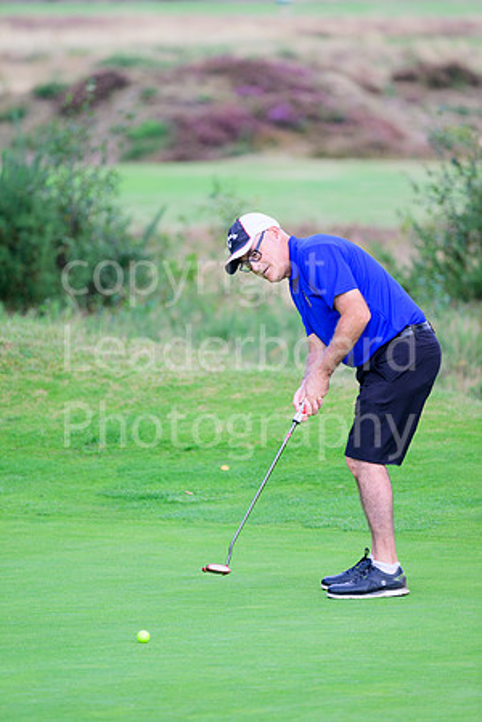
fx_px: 8033
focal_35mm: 400
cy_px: 361
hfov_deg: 3.4
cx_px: 241
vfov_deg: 5.2
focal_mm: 400
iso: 1000
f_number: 5.6
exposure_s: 1/1000
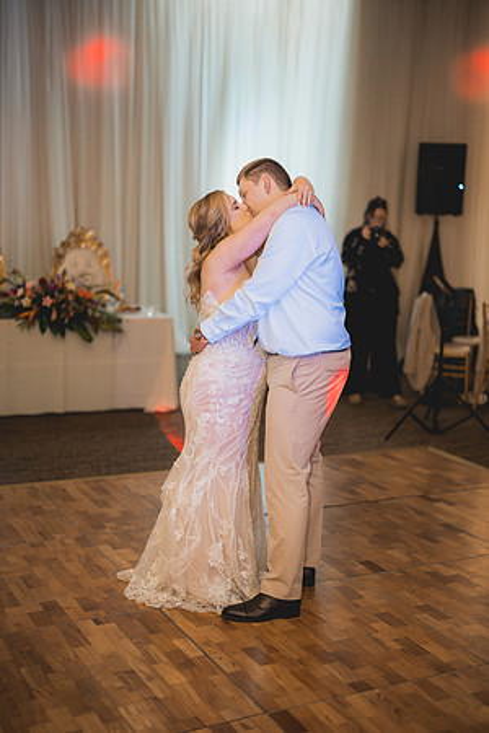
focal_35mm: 50
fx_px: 1019
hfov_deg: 27.0
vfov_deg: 39.6
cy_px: 366
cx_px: 244
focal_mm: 50
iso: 1000
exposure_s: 1/160
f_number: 1.2
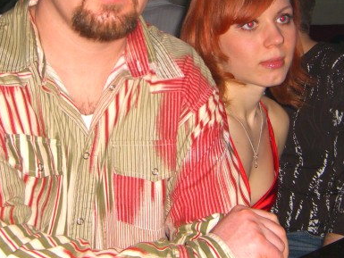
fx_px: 785
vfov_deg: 18.5
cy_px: 55
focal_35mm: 79
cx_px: 180
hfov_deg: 24.7
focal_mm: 7.9
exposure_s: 1/60
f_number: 2.8
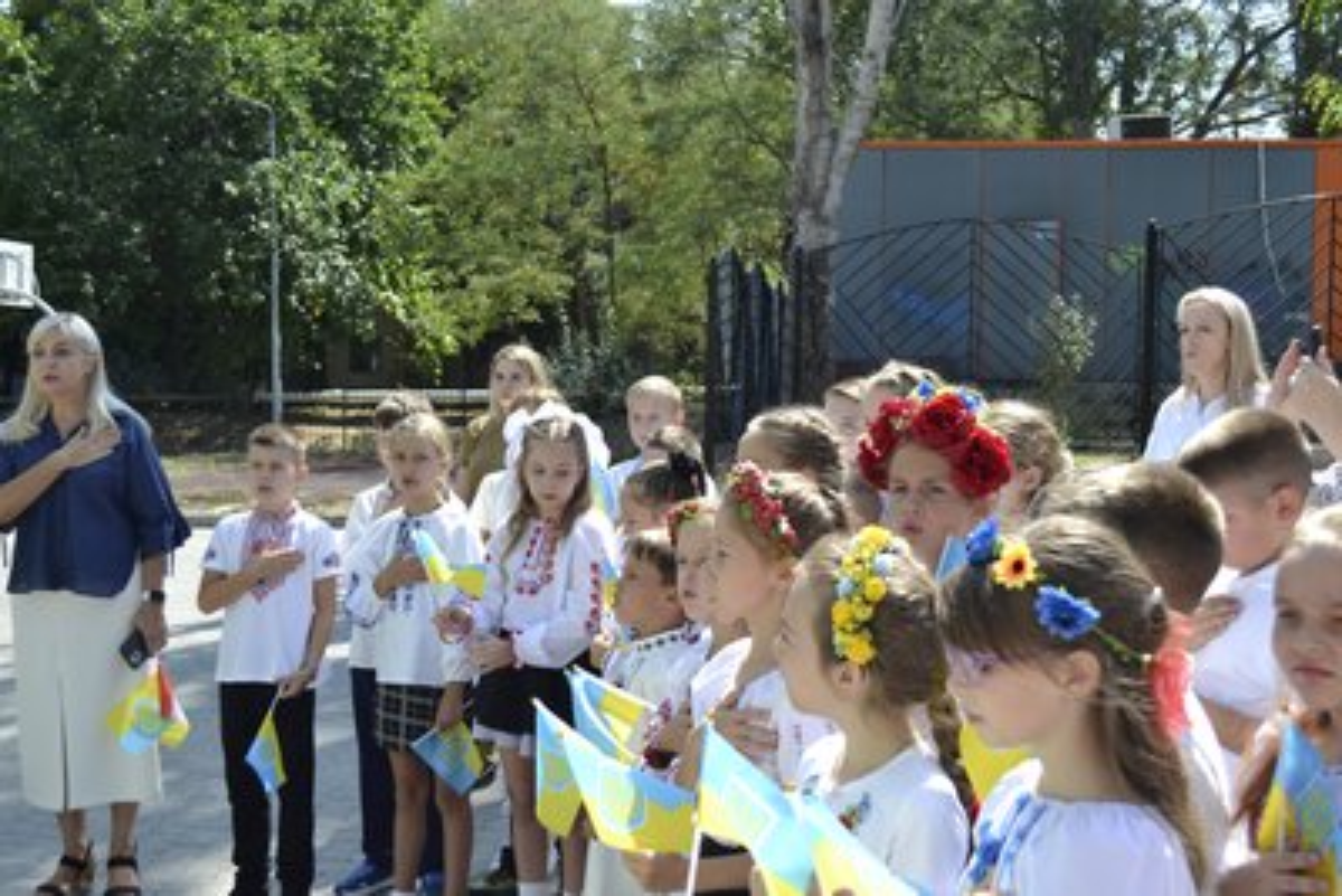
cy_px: 448
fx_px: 1454
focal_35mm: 39
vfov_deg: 34.2
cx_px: 671
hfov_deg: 49.5
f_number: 7.1
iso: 100
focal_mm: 26
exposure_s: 1/200
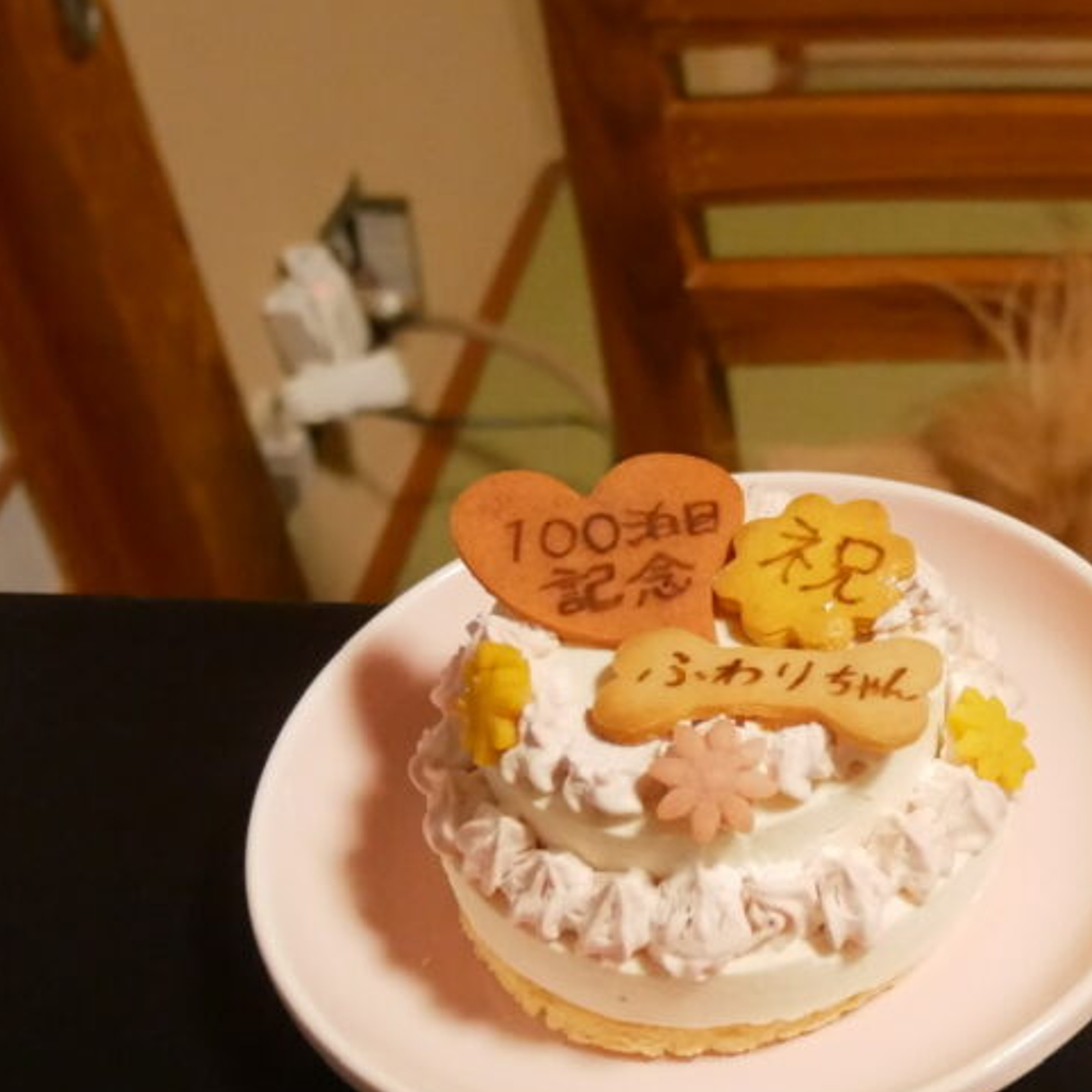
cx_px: 1076
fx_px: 2284
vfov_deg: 26.7
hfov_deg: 25.6
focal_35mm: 64
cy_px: 740
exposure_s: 1/60
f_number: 3.5
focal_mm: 12
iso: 3200
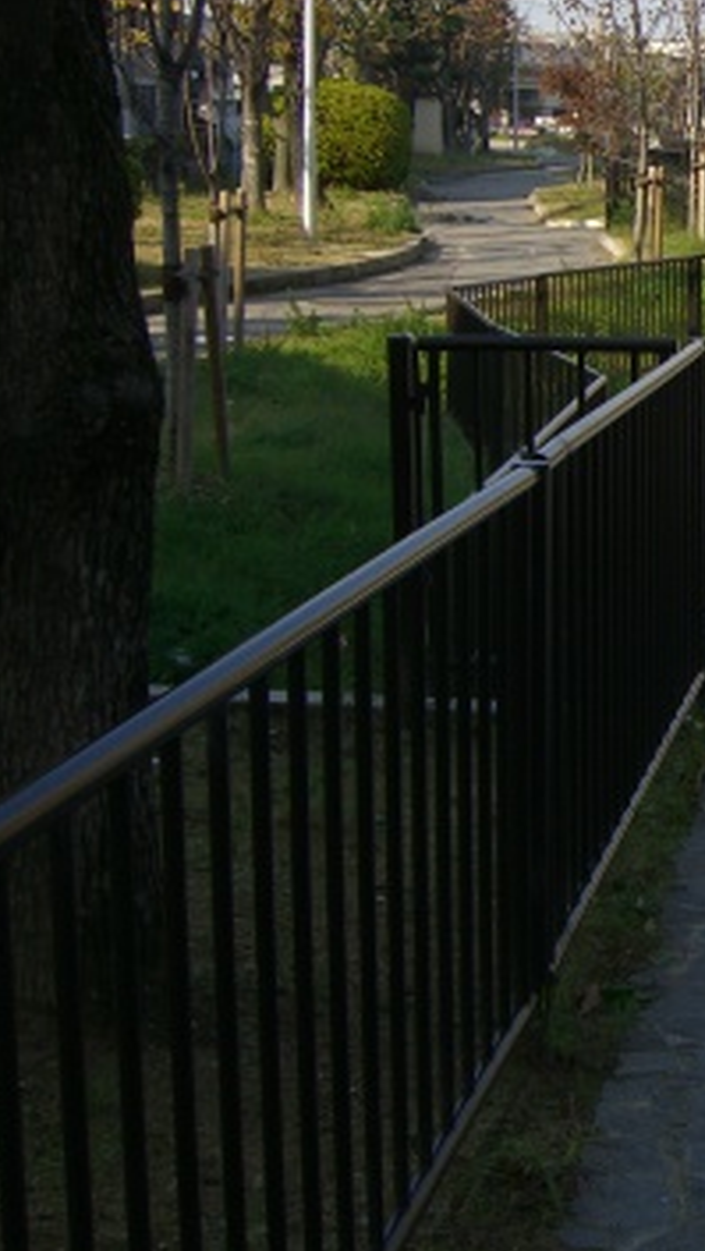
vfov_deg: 28.0
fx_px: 2488
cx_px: 1056
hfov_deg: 15.0
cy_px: 418
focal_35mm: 75
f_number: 4
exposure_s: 1/400
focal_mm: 7.9
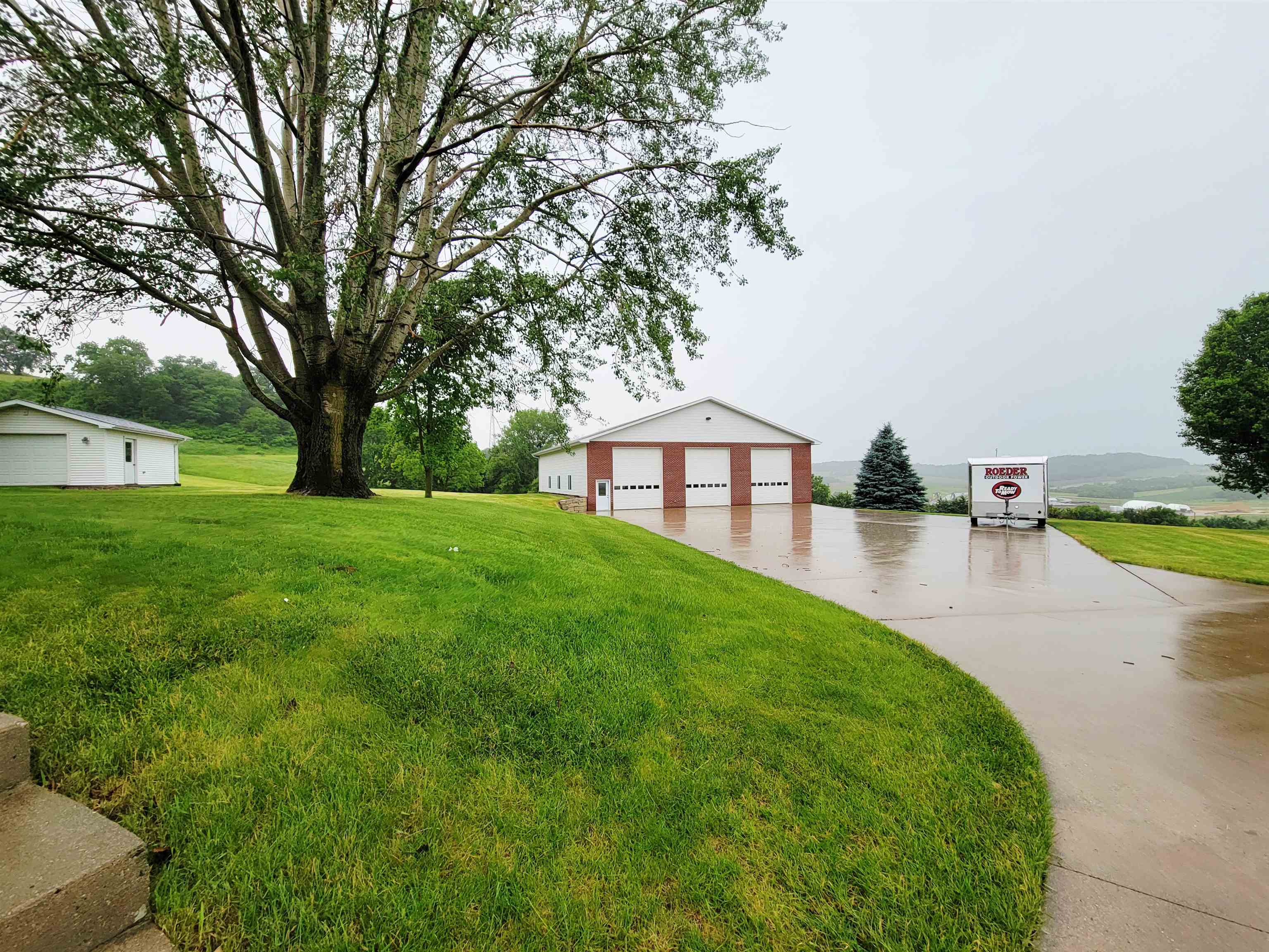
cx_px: 634
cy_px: 476
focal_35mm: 13
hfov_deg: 106.2
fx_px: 477
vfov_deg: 89.9
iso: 50
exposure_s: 1/145
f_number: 2.2
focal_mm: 2.2
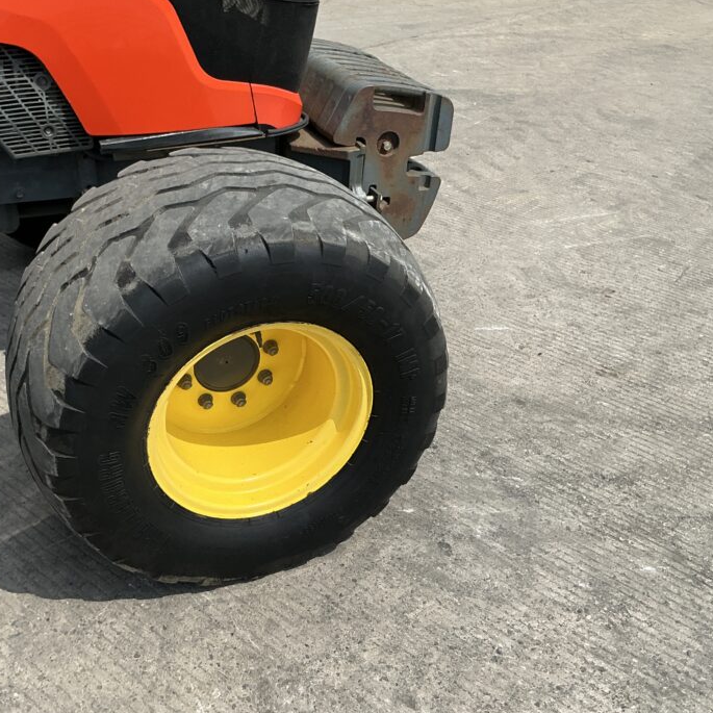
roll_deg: +5.4
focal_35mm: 37
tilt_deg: -27.9
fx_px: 862
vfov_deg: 44.9
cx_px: 308
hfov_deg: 44.8
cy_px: 372
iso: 25
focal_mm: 3
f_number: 1.8
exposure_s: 1/1490
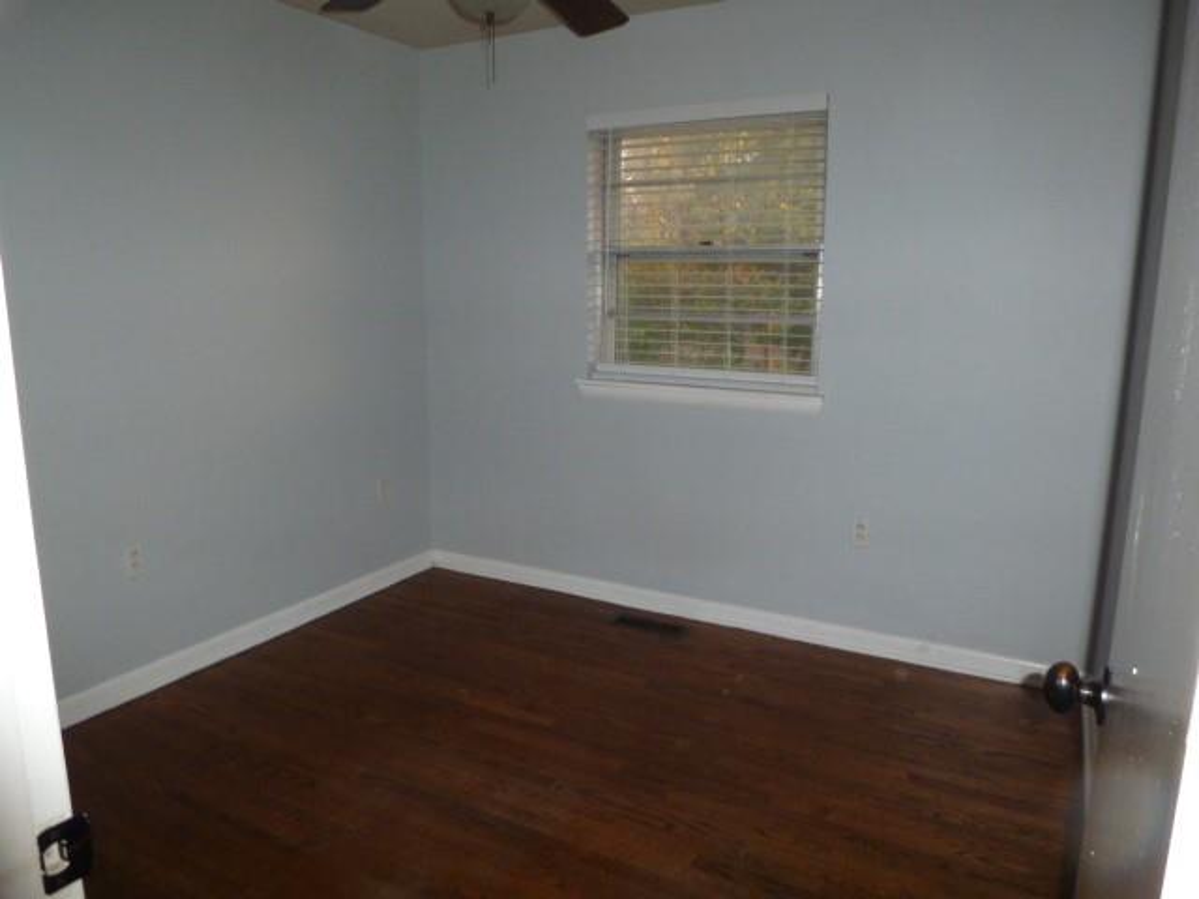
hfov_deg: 71.6
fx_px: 831
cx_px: 600
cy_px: 450
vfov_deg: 56.8
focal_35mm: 24
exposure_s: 1/60
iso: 250
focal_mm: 4.3
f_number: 3.3
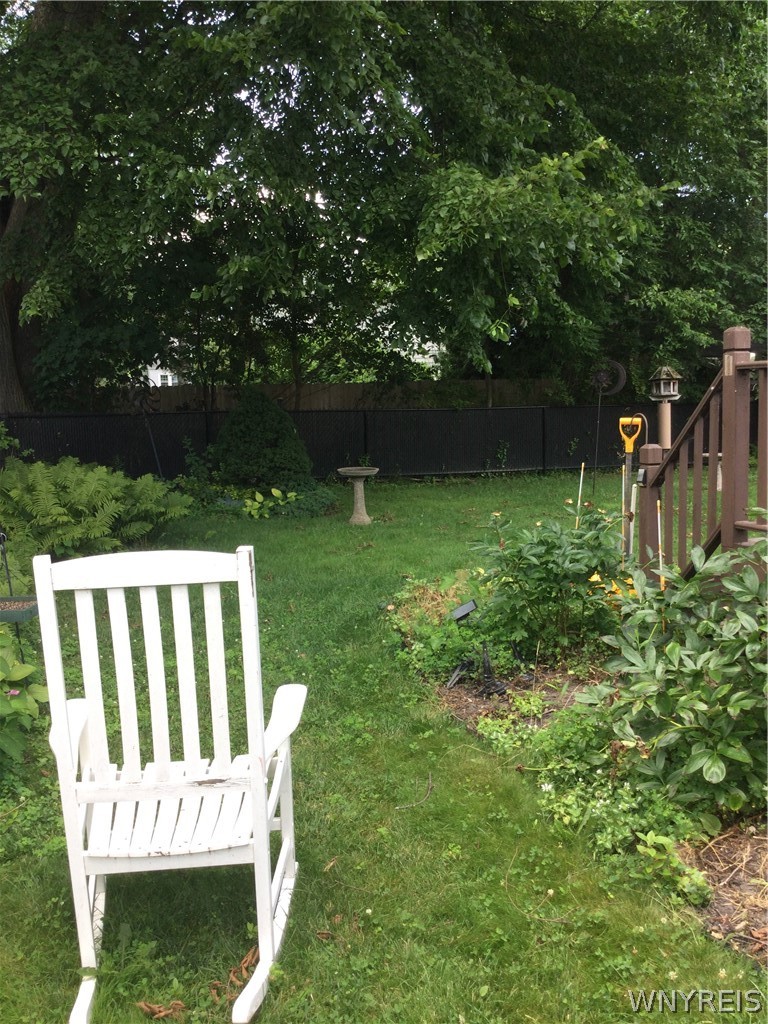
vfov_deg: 58.4
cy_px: 512
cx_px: 384
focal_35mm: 31
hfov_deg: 45.4
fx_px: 917
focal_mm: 3.3
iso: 32
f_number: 2.4
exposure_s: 1/120
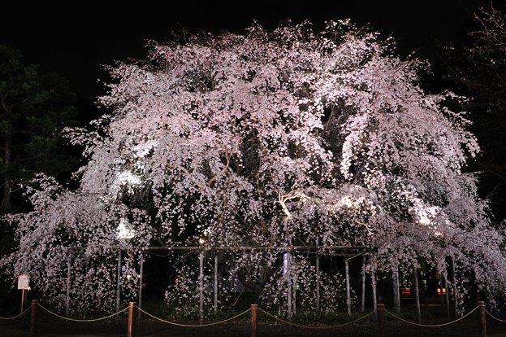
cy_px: 169
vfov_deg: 35.9
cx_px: 259
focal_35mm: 37
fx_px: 520
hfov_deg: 51.9
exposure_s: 4
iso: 400
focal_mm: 24
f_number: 22
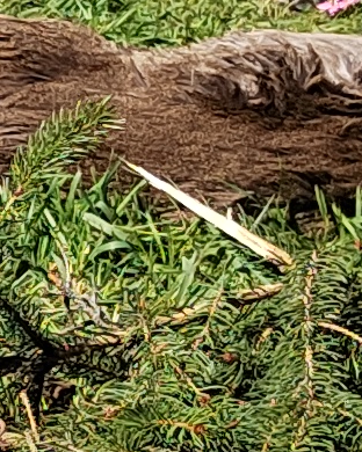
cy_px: 81
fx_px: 3013
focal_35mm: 225
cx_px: -874
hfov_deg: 6.1
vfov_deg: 8.6
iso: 325
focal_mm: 5.52
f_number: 1.9
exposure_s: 1/2000
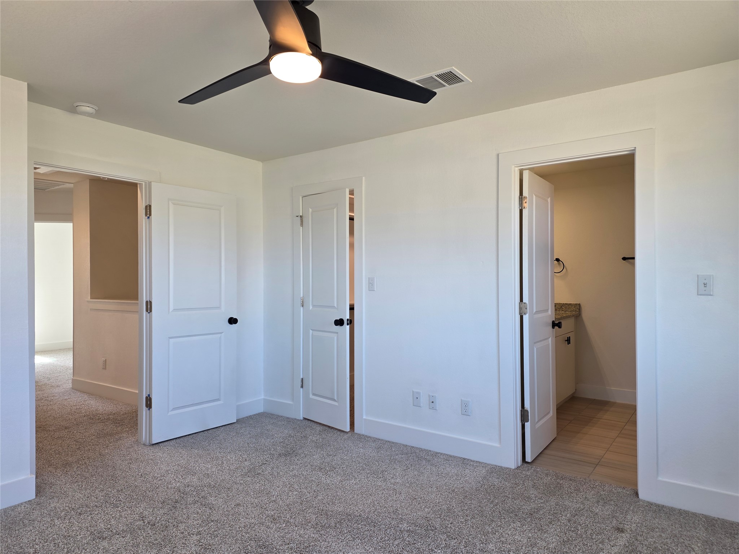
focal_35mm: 23
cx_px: 370
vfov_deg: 58.9
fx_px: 491
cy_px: 277
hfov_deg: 73.9
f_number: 1.7
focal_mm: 6.25
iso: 80
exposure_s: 1/120
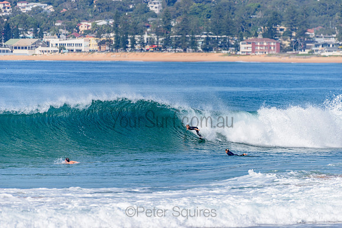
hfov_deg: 4.1
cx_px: 171
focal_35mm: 500
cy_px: 114
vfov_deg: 2.8
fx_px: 4751
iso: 110
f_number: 5.6
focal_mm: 500
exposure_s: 1/2000
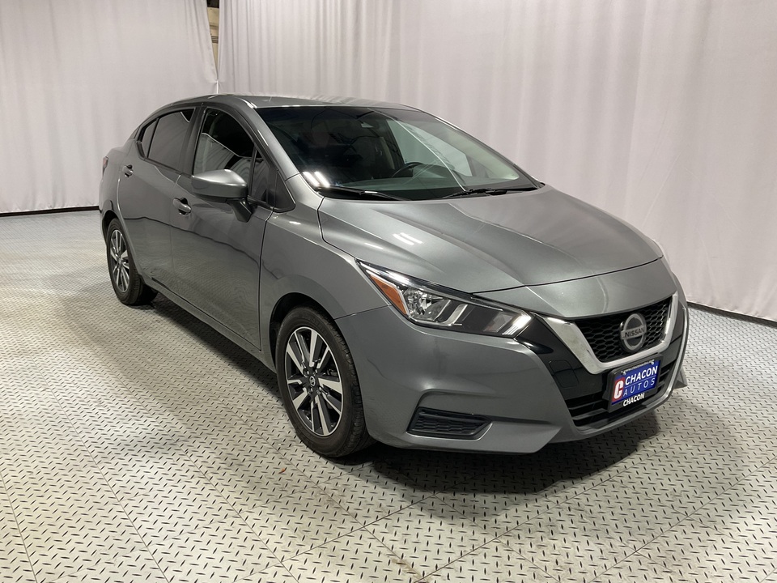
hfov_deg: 61.7
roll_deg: +0.1
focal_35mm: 29
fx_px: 651
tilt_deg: -12.9
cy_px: 292
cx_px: 388
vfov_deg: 48.2
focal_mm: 3
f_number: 1.8
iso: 64
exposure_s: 1/60
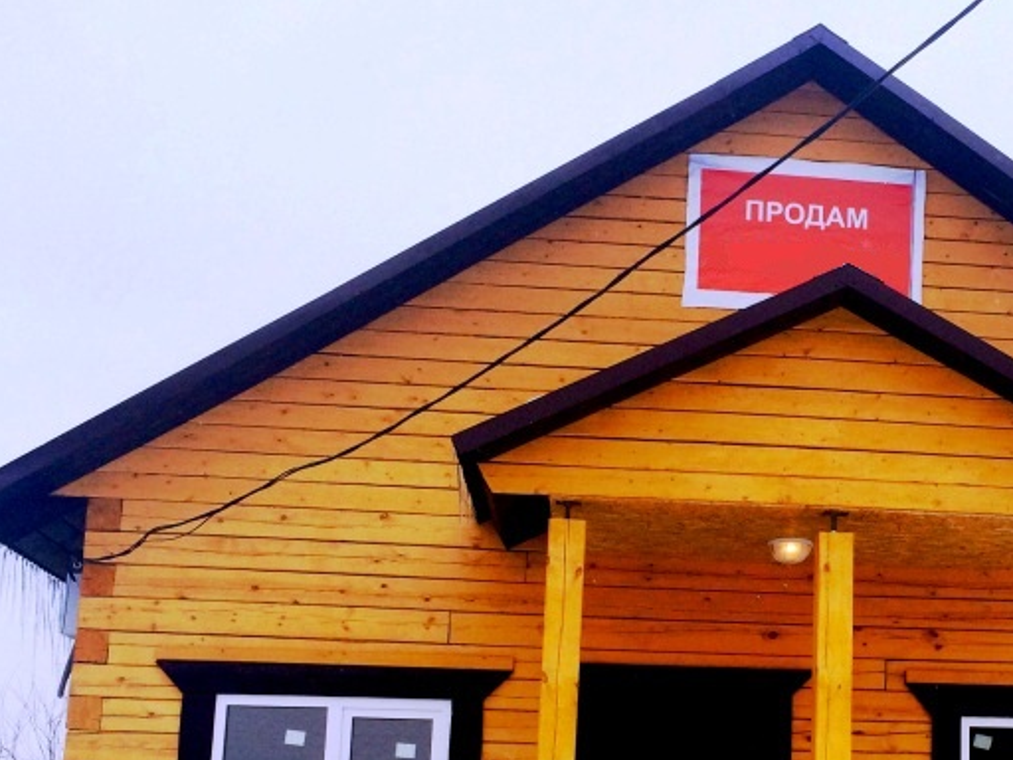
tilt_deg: +10.0
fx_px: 1697
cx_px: 811
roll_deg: -0.3
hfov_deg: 32.3
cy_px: 592
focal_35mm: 58
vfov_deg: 24.9
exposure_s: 1/1786
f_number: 2.2
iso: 32
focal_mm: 4.15
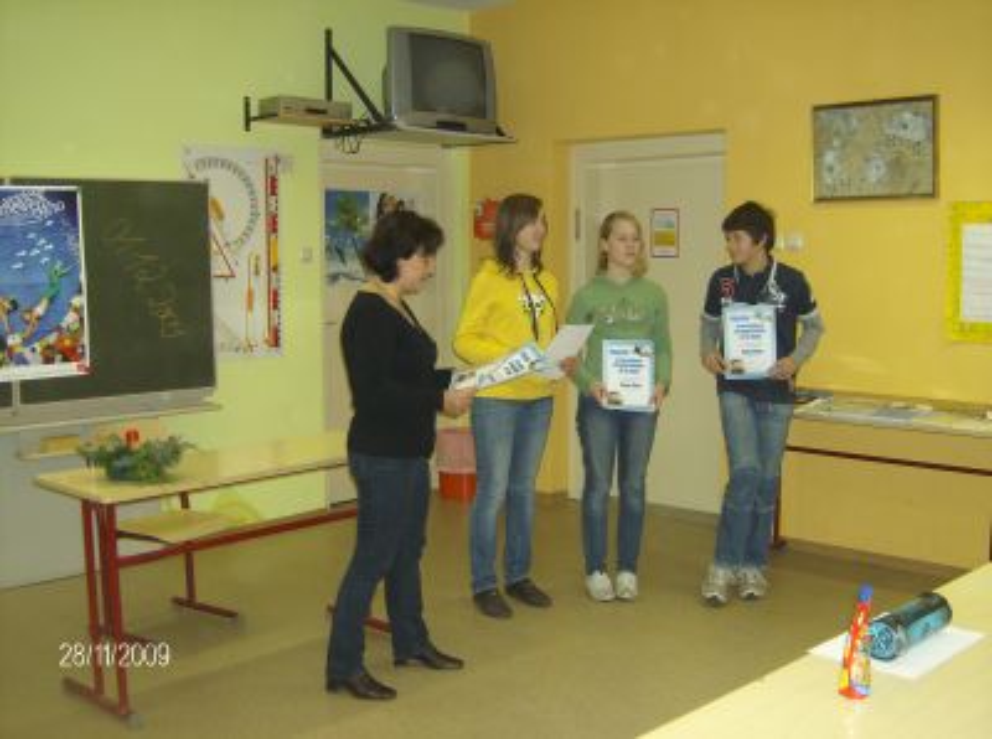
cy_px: 370
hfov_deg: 49.1
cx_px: 496
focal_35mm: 38
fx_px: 1086
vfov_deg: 37.6
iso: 200
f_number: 2.9
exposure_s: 1/66.6
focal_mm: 6.4
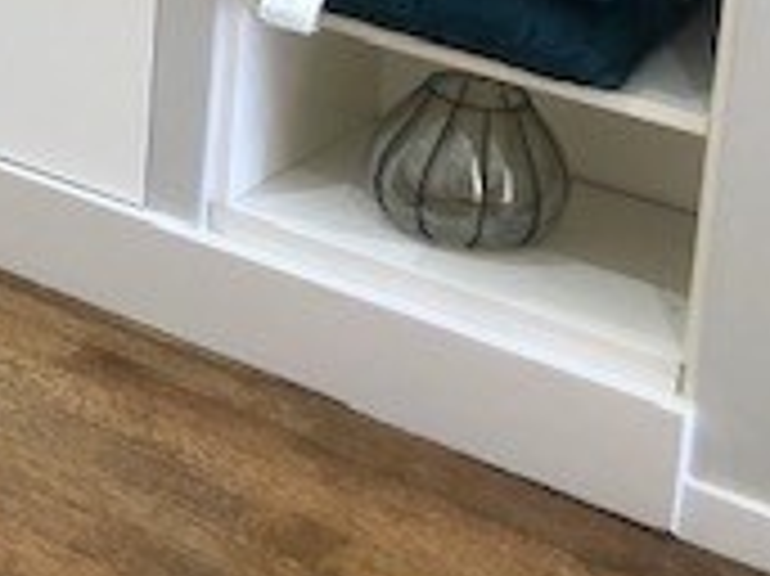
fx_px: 2334
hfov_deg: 16.2
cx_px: -563
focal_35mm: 105
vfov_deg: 13.2
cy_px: -324
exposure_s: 1/20
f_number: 1.8
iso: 40
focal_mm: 3.99
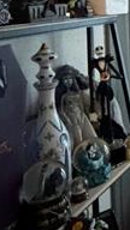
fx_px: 374
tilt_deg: -4.3
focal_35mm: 61
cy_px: 11
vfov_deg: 32.2
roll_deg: +0.8
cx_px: 259
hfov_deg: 15.7
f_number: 2.2
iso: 1250
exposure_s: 1/40
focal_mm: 2.22
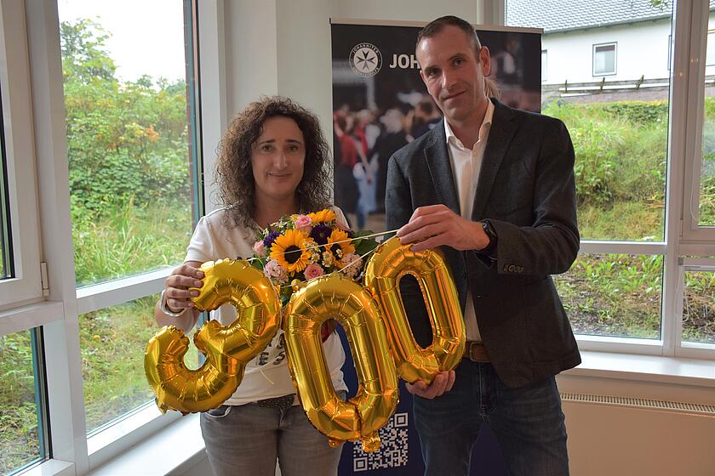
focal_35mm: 33
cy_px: 238
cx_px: 358
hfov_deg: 57.2
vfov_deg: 40.0
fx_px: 655
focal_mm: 22
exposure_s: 1/60
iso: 450
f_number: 4
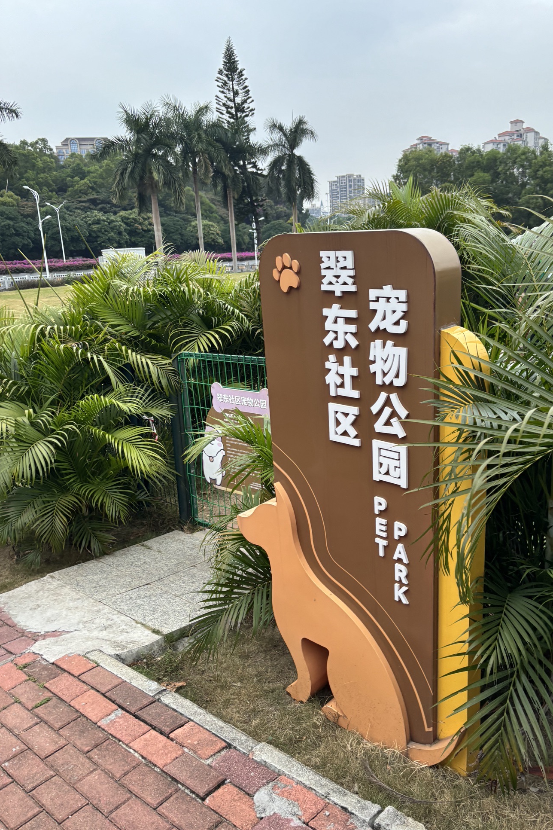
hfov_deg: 46.3
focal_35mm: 28
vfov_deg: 65.5
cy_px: 416
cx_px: 318
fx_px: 645
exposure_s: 1/116
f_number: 1.6
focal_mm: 5.96
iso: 125
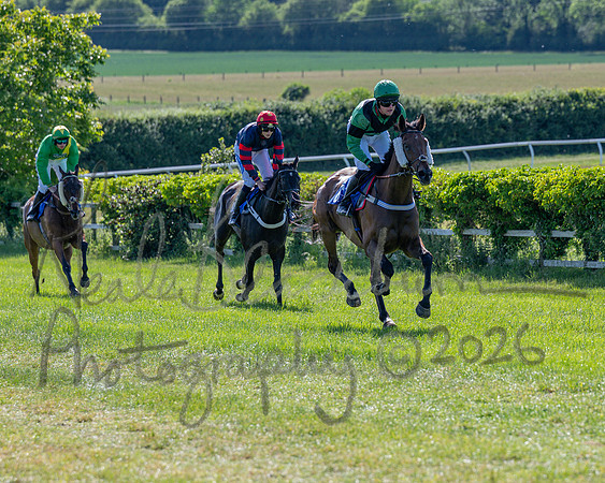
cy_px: 228
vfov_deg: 6.3
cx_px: 318
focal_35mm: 245
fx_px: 4383
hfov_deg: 7.9
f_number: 3.5
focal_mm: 120
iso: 400
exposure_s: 1/1600
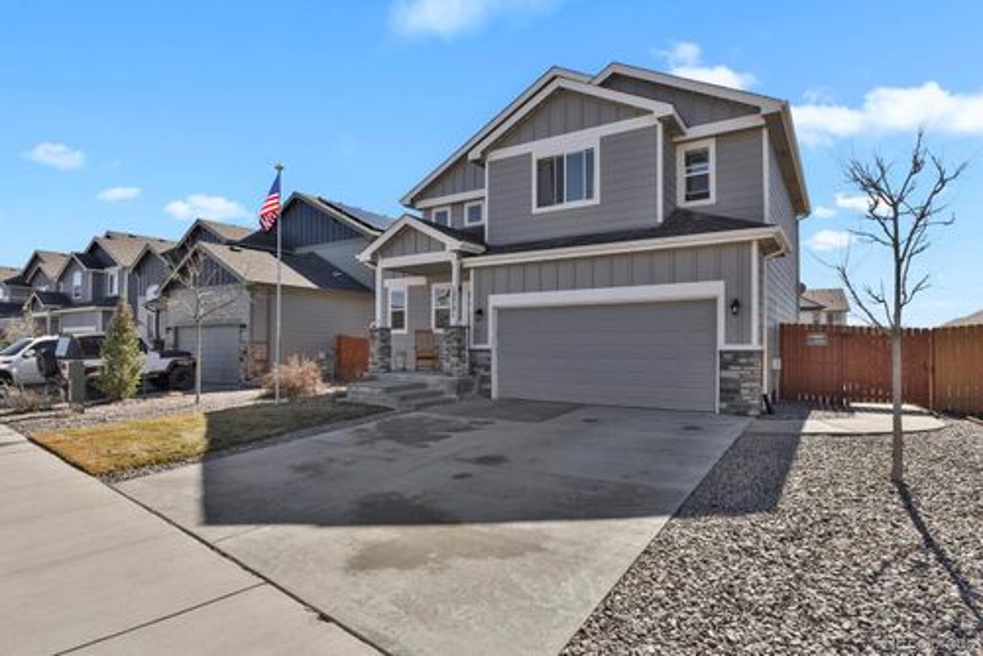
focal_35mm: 18
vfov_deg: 67.5
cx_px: 492
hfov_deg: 90.0
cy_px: 328
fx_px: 492
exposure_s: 1/100
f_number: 8
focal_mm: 18
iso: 250
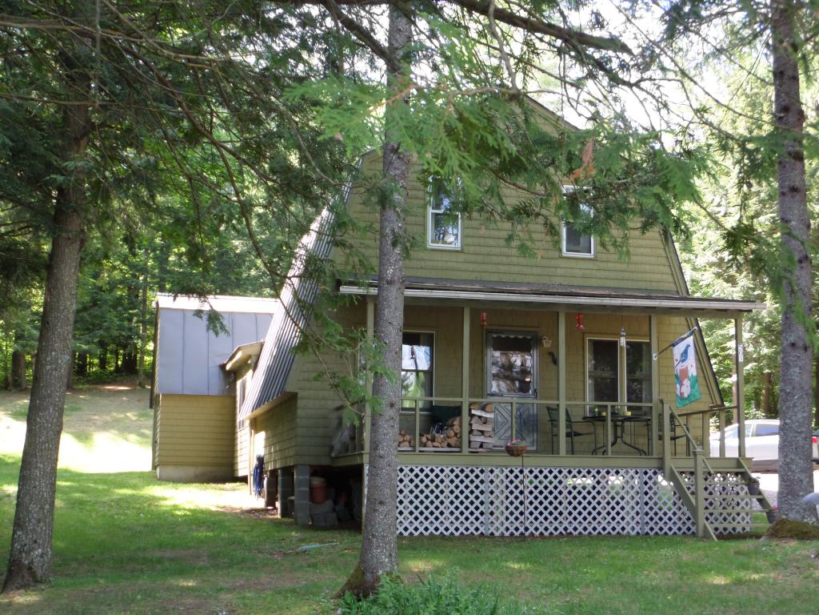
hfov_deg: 36.2
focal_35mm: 53
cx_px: 410
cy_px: 308
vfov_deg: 27.5
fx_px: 1254
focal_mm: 8.7
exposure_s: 1/45
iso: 160
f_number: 3.8
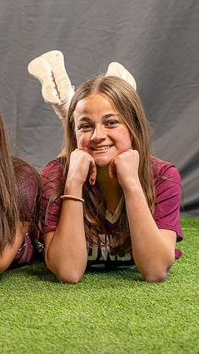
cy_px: 195
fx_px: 1670
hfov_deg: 6.8
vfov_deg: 12.1
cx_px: -20
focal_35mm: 178
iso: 250
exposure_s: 1/200
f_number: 5
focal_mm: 82
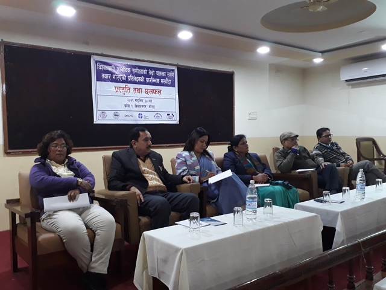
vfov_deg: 51.4
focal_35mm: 27
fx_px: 301
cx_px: 193
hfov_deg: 65.3
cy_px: 145
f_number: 1.9
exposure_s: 1/17
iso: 250
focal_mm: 3.6
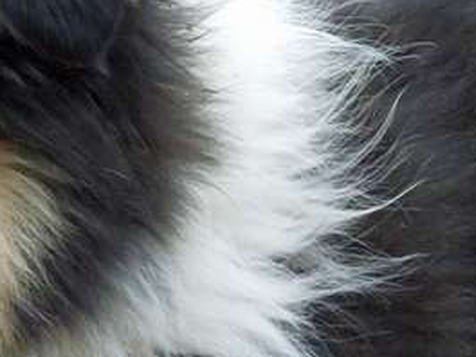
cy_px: 132
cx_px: -175
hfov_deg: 6.1
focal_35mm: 321
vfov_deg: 4.6
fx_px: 4414
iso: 1600
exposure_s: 1/800
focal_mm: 19.1
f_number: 4.7
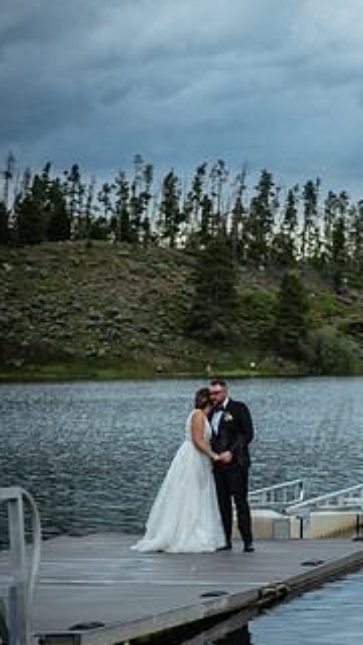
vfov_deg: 17.1
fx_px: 2139
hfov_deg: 9.7
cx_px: 293
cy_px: 443
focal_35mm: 125
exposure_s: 1/400
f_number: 3.2
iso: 640
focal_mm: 85
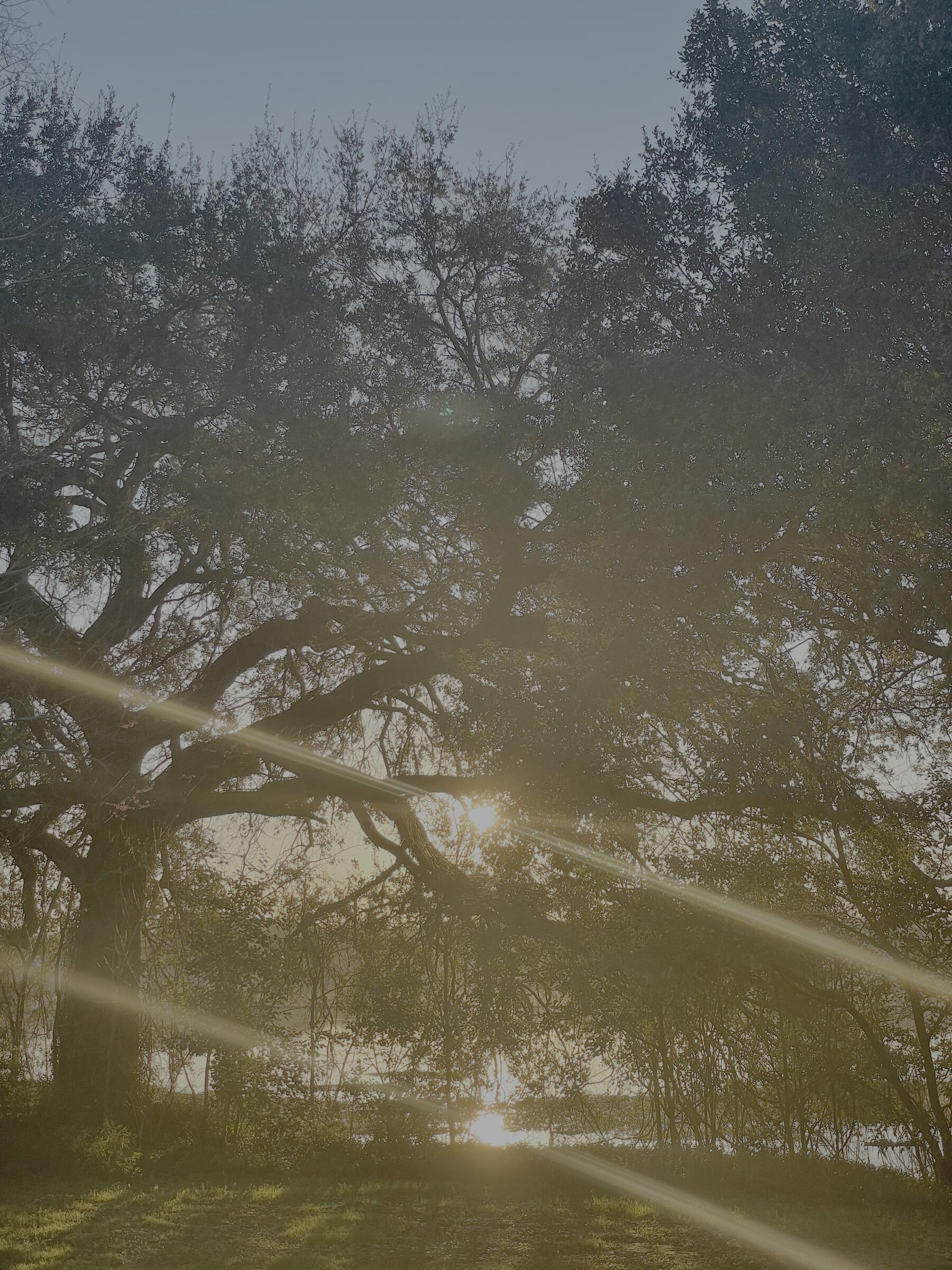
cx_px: 476
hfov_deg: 28.0
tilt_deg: +10.6
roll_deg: +0.8
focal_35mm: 52
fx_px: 1907
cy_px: 635
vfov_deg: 36.8
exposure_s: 1/480
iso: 25
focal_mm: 6
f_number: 2
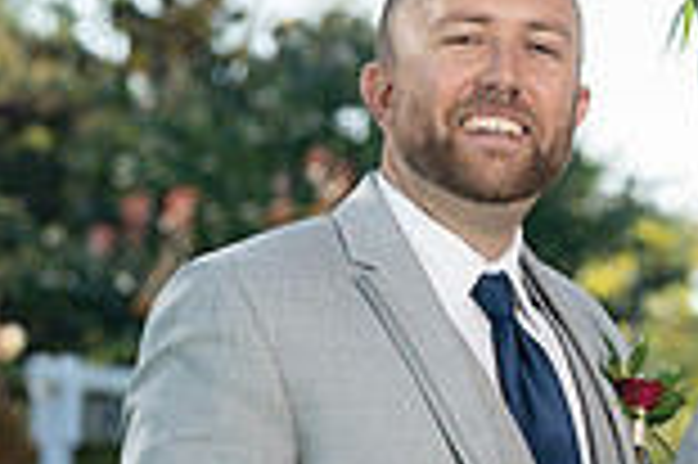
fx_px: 7922
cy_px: 507
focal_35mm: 409
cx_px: 1185
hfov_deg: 5.0
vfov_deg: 3.3
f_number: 5.6
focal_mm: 104
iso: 200
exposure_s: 1/200
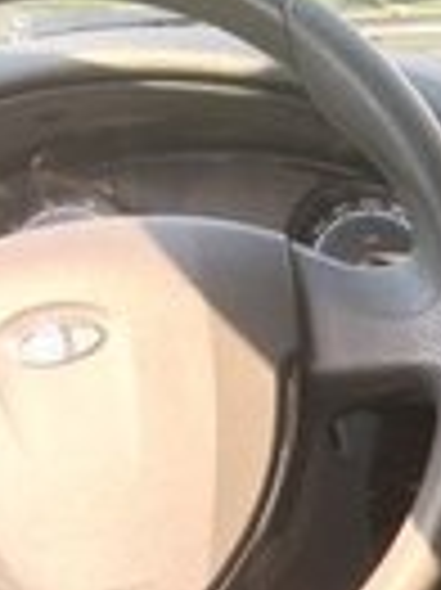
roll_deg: -0.8
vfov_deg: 16.2
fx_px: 1872
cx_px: 824
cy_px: 919
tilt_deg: -31.2
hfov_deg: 12.2
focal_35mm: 110
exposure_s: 1/101
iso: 32
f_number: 2.2
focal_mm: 4.15
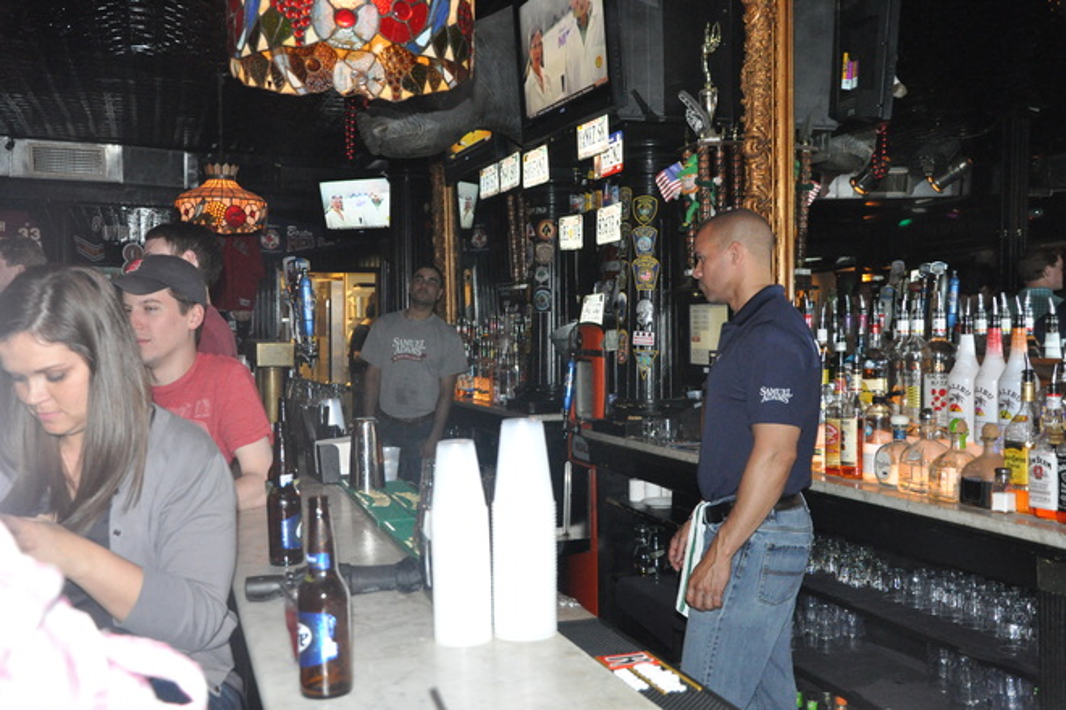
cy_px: 355
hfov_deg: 51.3
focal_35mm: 38
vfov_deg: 35.5
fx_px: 1110
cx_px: 533
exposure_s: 1/60
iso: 2500
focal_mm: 25
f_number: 5.6
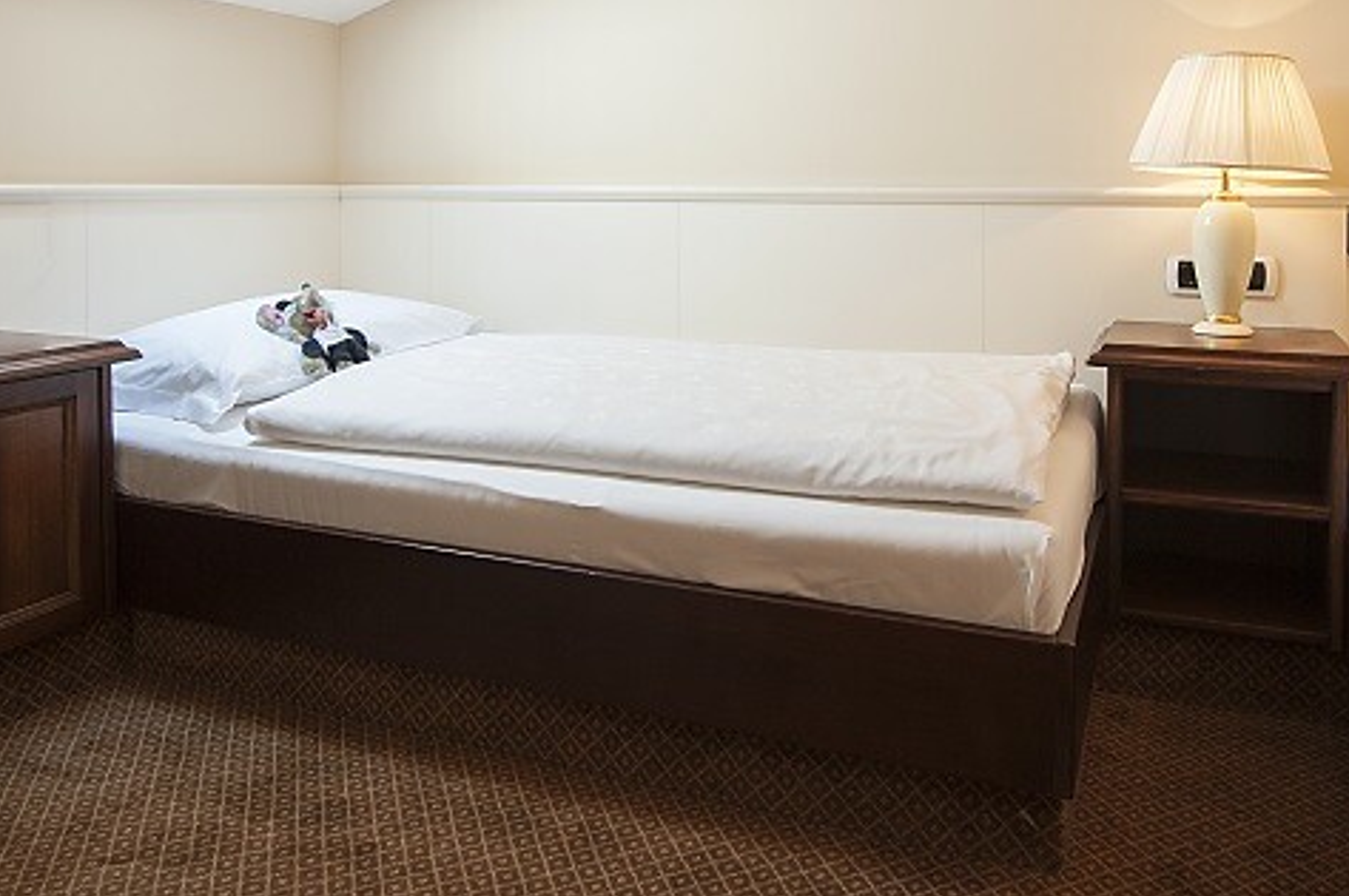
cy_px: 208
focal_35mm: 27
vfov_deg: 45.9
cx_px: 785
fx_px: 1011
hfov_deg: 67.0
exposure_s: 1/20
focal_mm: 16
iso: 800
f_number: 6.3
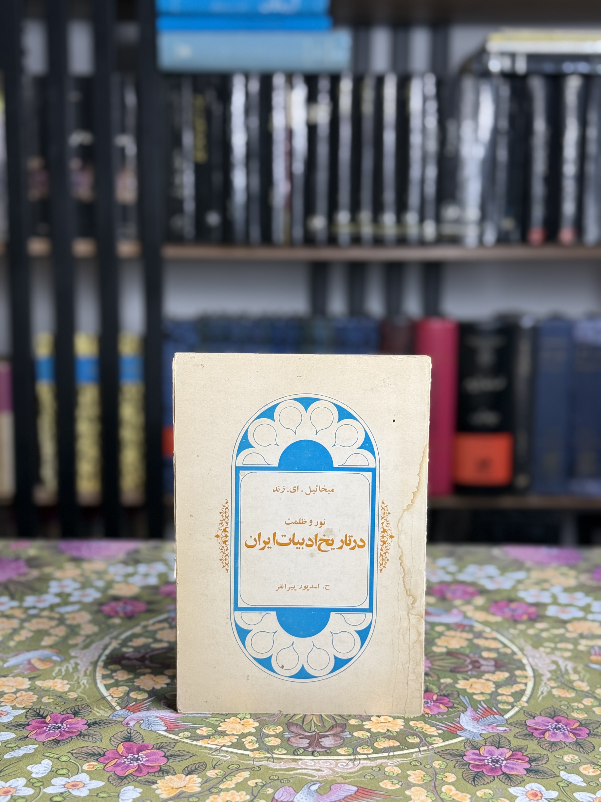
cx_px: 300
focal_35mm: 48
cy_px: 401
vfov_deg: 39.7
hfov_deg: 30.3
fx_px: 1111
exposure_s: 1/100
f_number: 1.78
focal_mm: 6.76
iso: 64
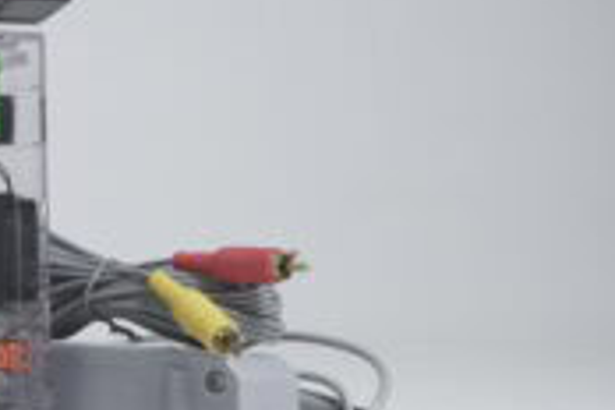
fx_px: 1452
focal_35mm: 85
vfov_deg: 16.1
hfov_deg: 22.0
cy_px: 233
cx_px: -141
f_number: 5.6
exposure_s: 1/5
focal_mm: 29
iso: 100
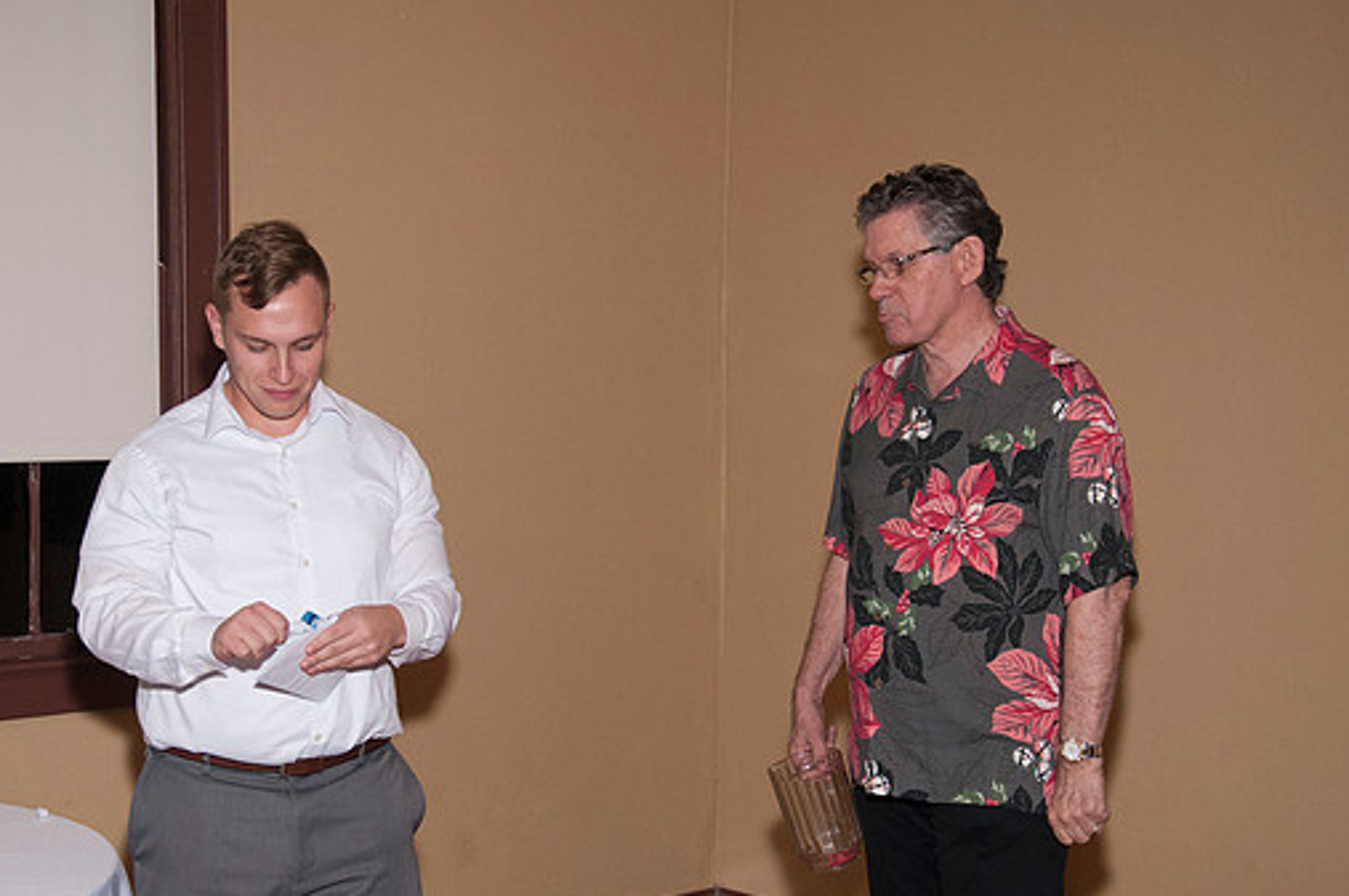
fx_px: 2246
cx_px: 620
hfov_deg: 33.4
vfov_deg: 22.6
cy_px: 488
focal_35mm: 60
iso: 800
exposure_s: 1/80
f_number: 5.6
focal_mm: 35
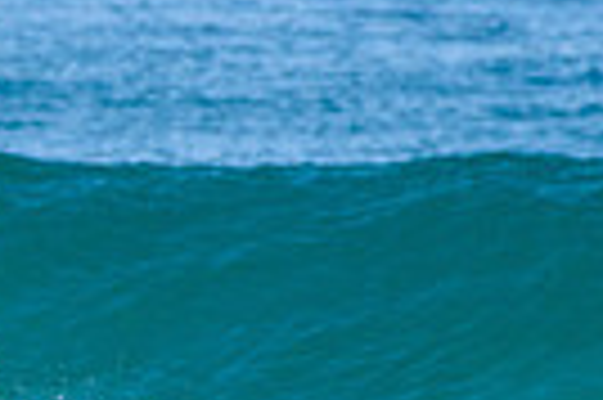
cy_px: 593
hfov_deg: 0.8
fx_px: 44450
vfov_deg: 0.5
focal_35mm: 2657
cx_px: -426
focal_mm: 500
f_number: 5.6
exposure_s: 1/2000
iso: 160
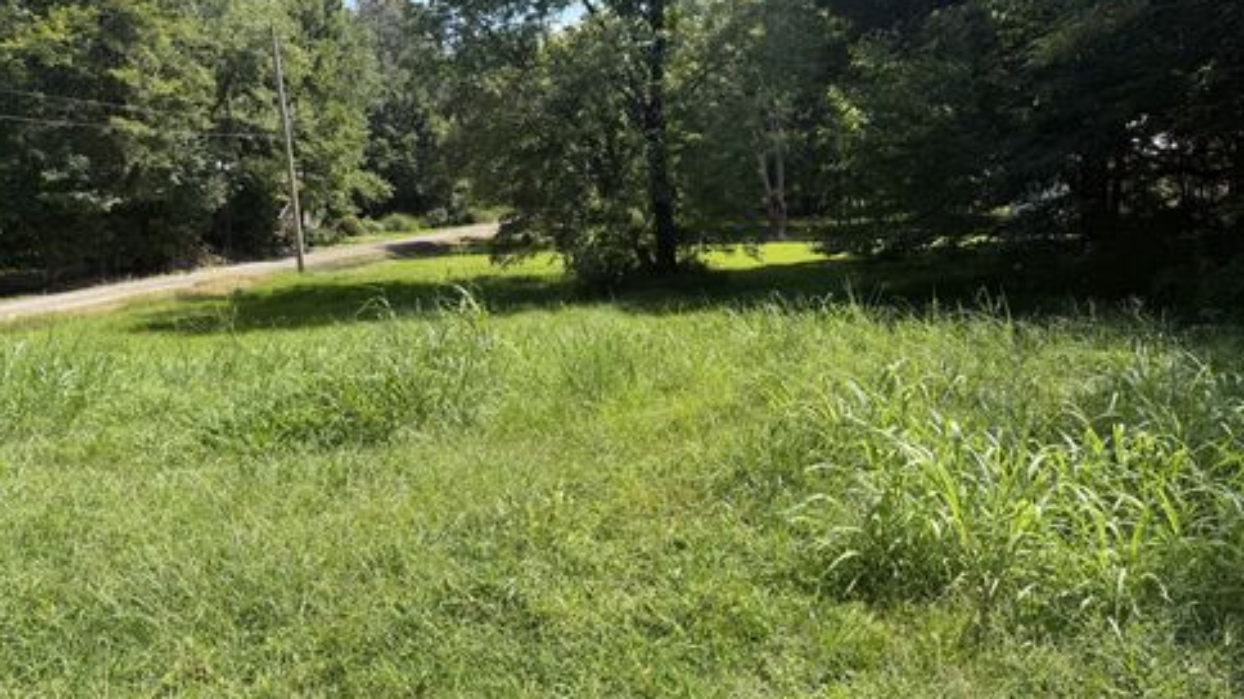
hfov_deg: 69.9
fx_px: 890
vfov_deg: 42.9
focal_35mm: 27
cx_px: 627
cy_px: 366
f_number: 1.78
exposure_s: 1/1689
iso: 80
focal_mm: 6.76
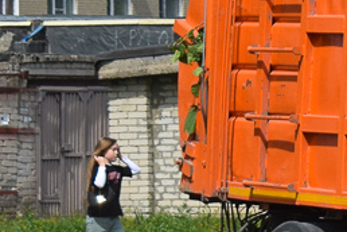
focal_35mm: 383
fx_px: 3695
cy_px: 55
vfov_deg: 3.6
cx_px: 718
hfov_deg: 5.3
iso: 200
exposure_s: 1/1250
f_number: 6.3
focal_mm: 55
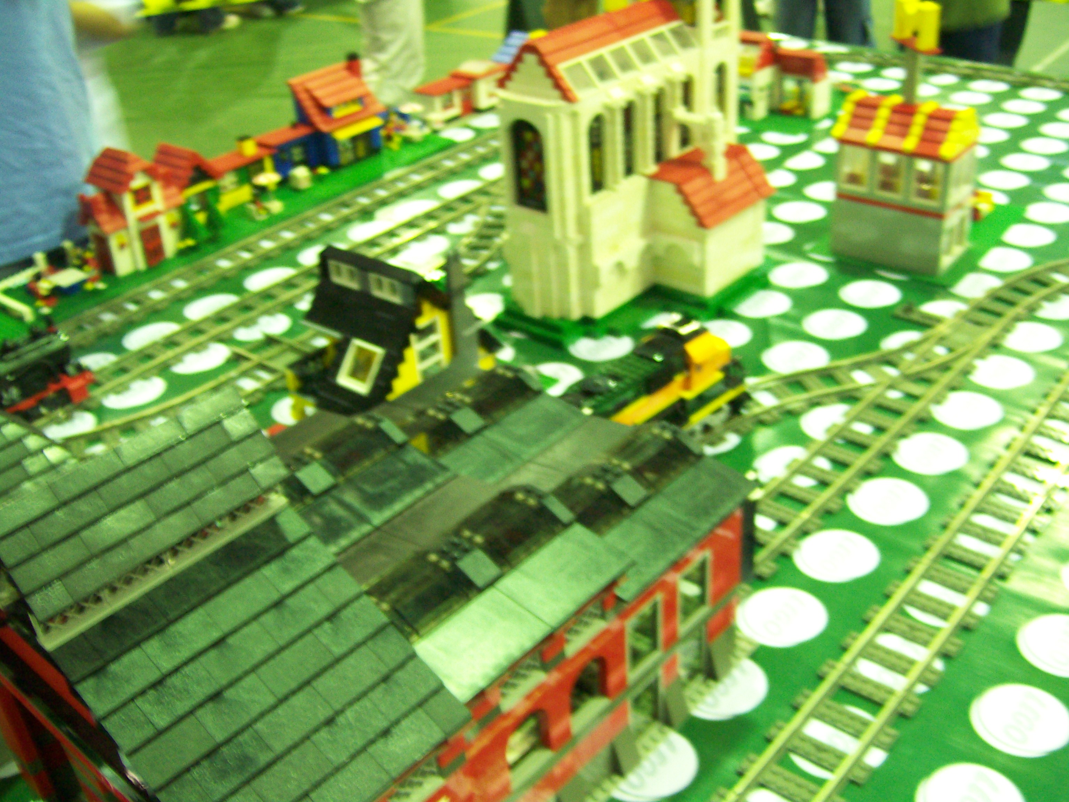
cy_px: 401
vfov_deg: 39.7
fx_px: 1112
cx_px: 534
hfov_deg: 51.4
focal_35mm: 36
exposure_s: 1/8.8
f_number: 2.7
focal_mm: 6
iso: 160
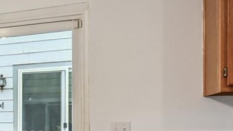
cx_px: -114
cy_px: 149
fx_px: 370
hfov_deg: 26.1
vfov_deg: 19.2
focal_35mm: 60
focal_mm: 16.5
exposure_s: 1/10
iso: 400
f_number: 10
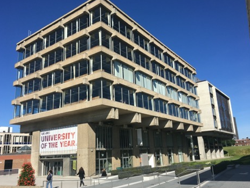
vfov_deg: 46.8
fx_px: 217
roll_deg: +2.9
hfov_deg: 60.0
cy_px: 95
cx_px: 122
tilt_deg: +13.5
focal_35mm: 30
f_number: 2.2
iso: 25
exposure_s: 1/1832
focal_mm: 4.15
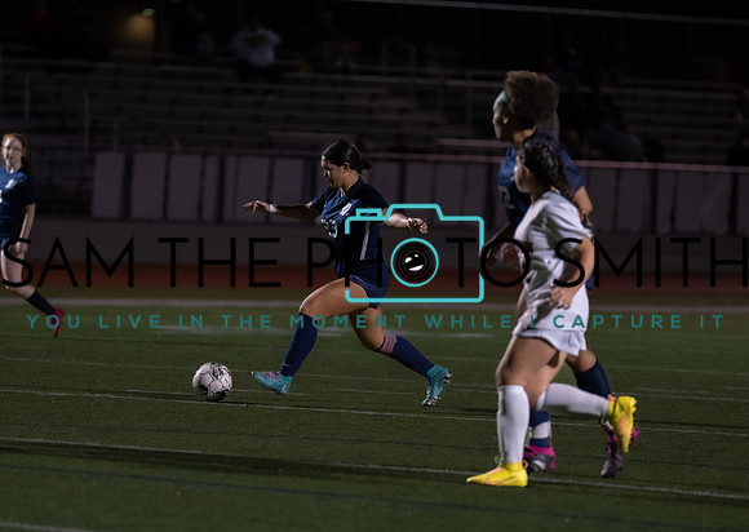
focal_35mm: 287
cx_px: 353
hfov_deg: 7.0
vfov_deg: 5.0
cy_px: 292
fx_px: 6093
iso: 5000
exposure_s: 1/1000
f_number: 2.8
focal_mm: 200
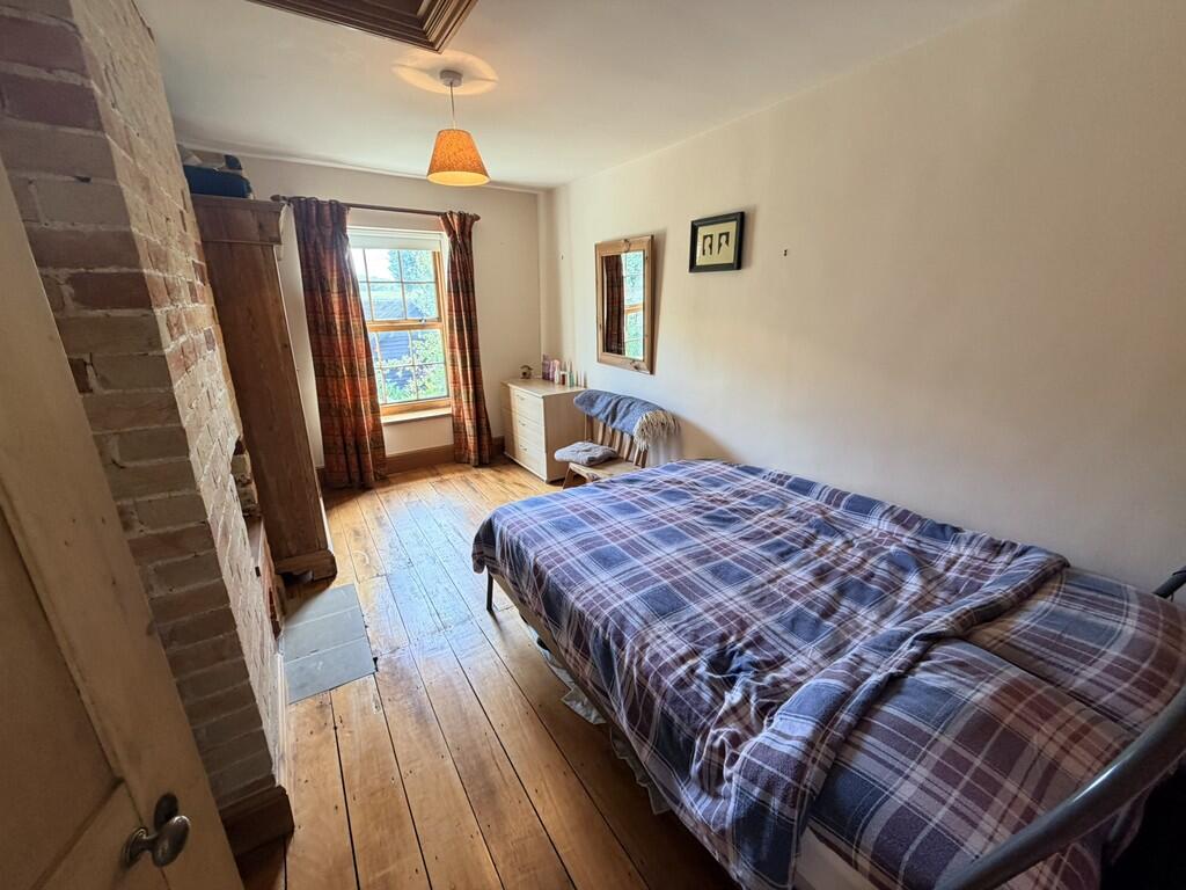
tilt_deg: -16.2
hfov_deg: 102.1
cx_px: 593
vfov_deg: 85.7
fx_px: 480
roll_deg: -0.2
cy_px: 445
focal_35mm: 14
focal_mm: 2.22
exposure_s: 1/50
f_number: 2.2
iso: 200
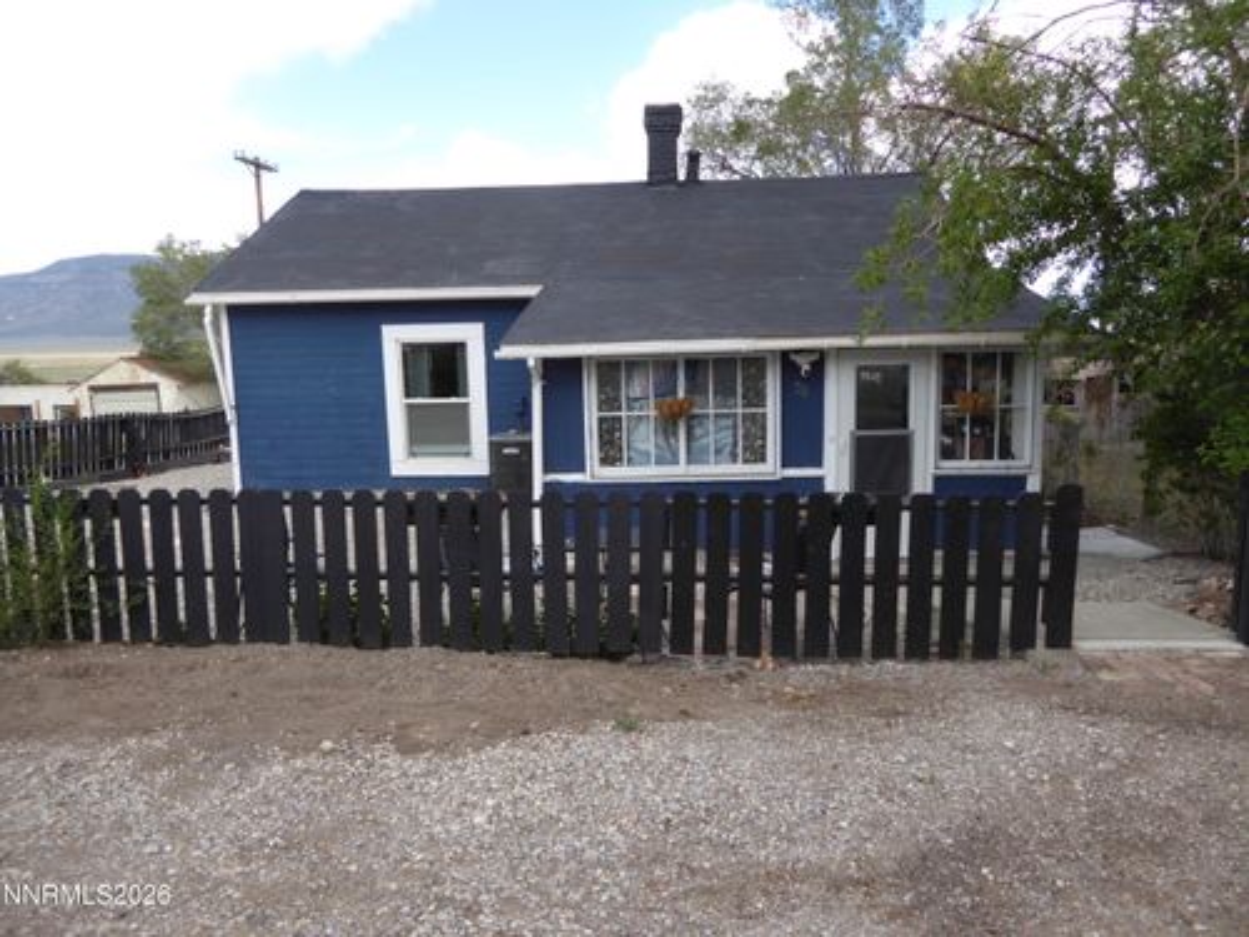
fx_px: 866
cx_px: 624
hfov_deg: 71.6
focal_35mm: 24
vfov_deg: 56.8
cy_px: 468
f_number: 3.3
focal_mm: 4.3
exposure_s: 1/250
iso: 100
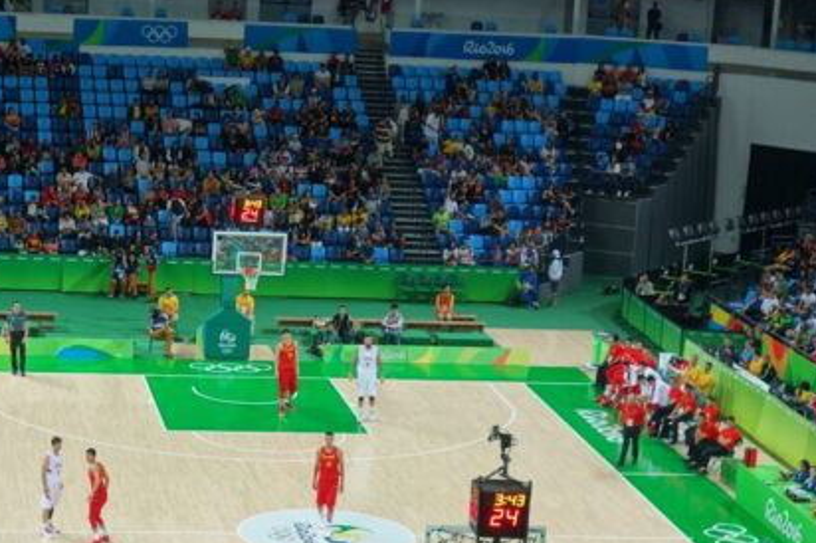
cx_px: 255
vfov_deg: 12.8
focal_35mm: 107
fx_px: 2423
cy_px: 276
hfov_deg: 19.0
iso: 125
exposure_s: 1/60
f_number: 3.2
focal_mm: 16.01
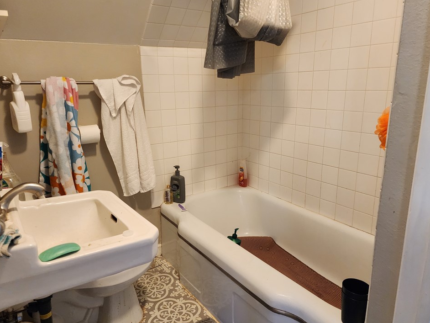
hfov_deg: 69.4
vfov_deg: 54.9
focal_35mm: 25
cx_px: 211
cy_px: 159
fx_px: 311
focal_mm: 6.4
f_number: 1.8
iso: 1000
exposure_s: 1/120
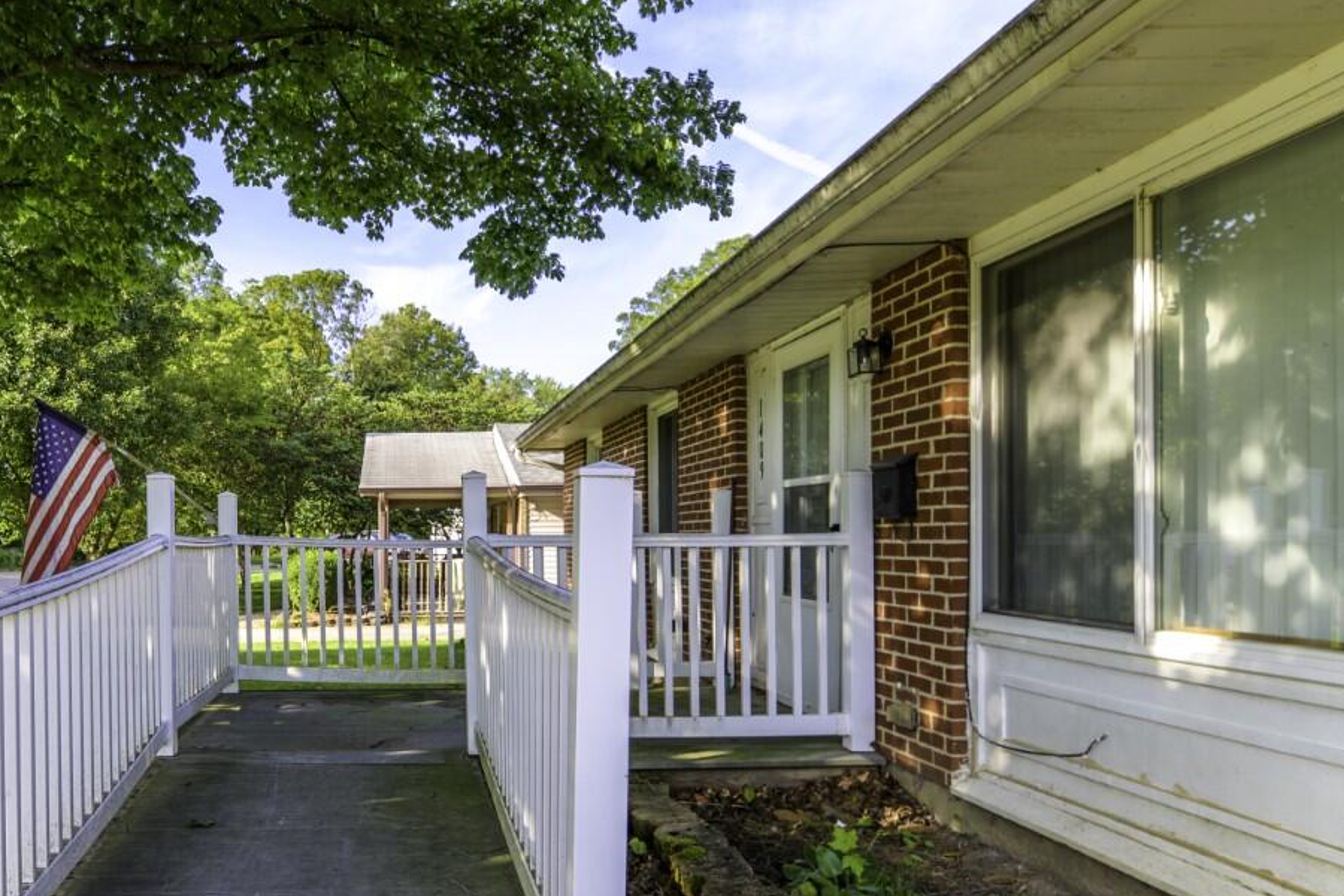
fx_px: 1008
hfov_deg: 64.5
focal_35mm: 27
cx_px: 388
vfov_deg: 47.7
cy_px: 527
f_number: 5.6
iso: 64
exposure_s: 1/50
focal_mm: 15
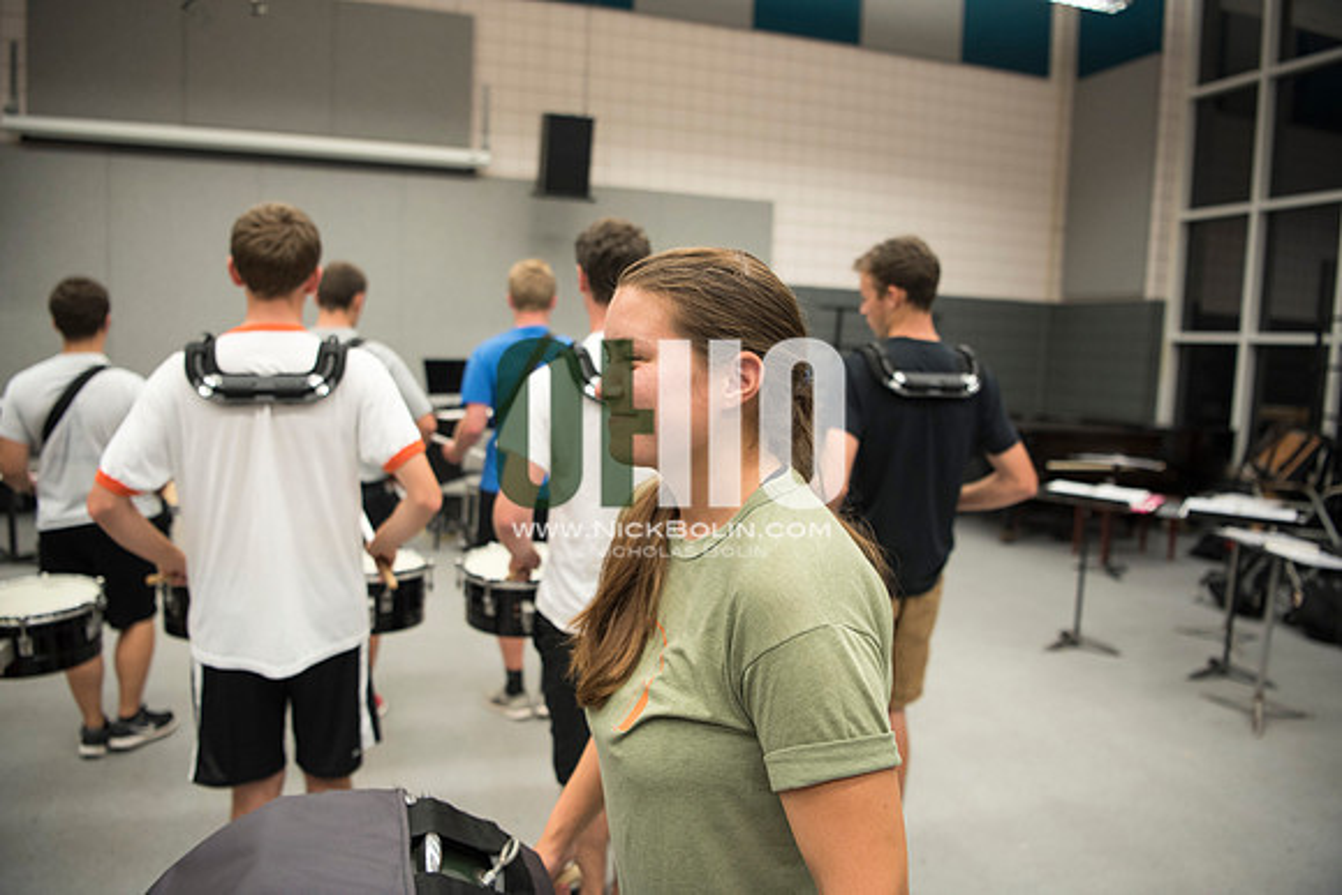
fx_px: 895
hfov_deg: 73.7
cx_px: 671
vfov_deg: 53.2
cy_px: 448
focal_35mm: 24
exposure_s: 1/160
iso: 1250
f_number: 2.8
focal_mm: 24
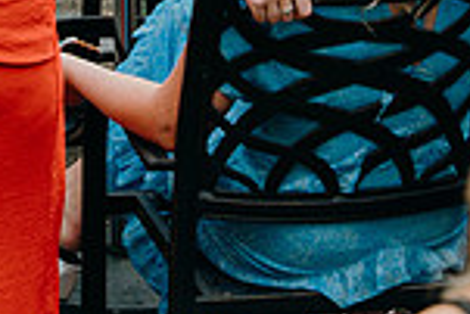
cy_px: -260
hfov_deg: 5.1
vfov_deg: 3.4
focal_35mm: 404
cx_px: 333
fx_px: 5279
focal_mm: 70
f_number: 3.5
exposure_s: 1/200
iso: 125
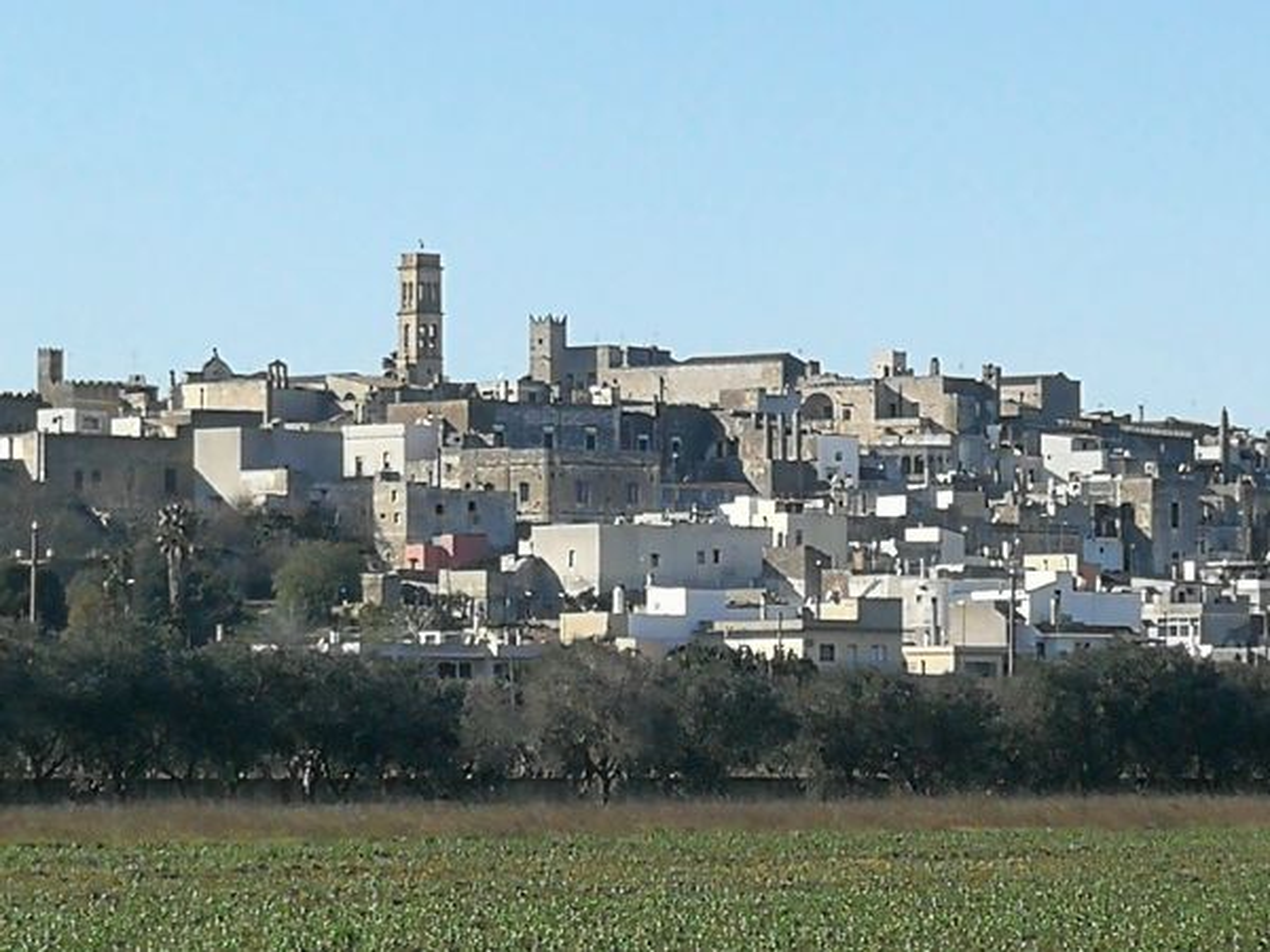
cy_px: 476
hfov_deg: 12.2
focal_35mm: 162
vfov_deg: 9.2
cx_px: 635
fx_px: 5943
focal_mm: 3.95
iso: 50
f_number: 2.2
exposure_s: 1/1066
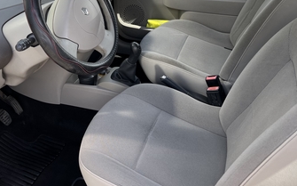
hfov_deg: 46.9
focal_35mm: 42
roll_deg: -0.7
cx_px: 117
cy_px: 36
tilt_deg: -26.5
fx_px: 340
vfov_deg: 29.8
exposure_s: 1/597
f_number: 1.5
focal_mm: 5.7
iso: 50
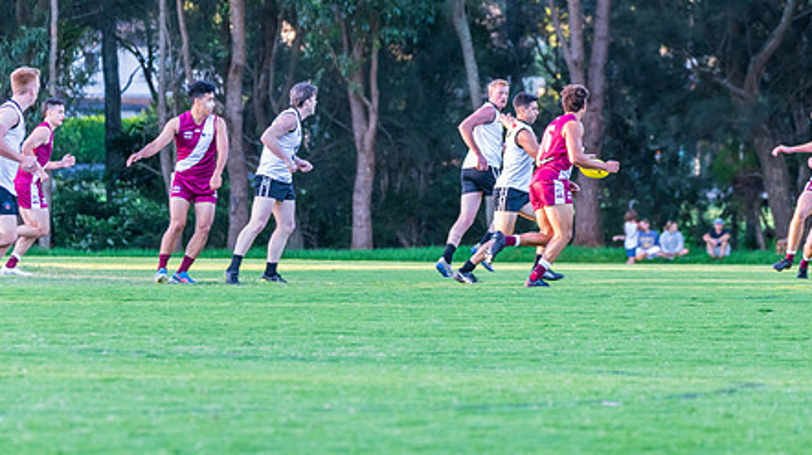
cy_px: 164
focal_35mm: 289
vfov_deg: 4.2
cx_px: 500
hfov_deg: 7.5
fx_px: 6219
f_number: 5.6
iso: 1600
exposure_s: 1/320
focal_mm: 210
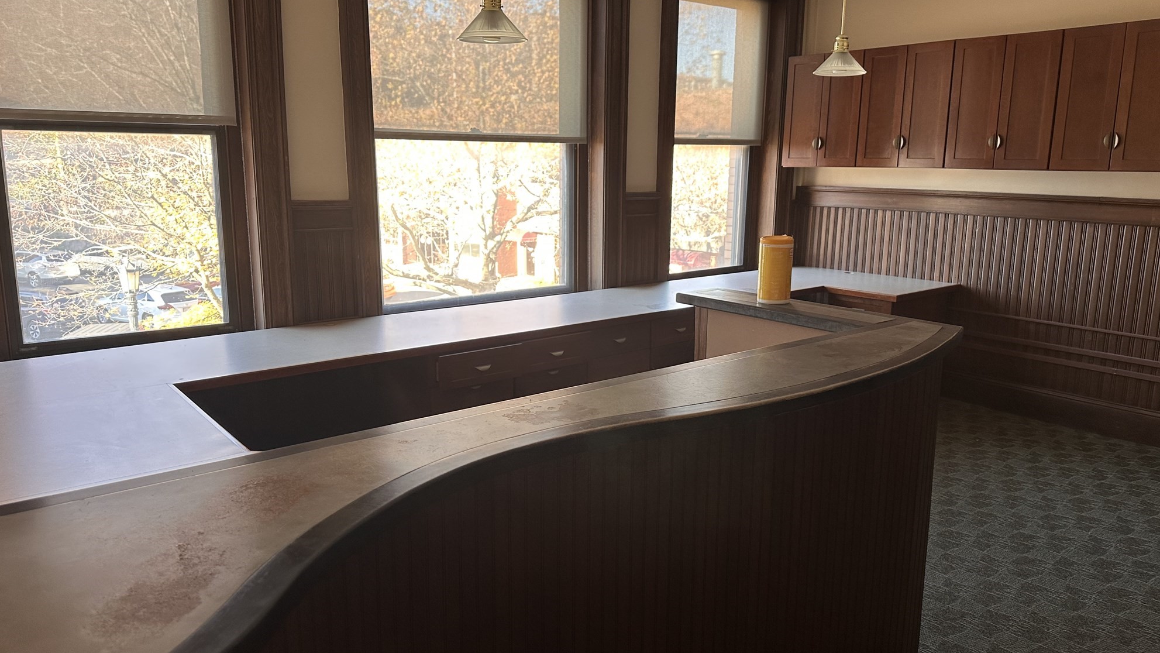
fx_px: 831
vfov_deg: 42.9
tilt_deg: -13.2
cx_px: 580
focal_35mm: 27
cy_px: 322
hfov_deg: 69.9
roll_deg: -1.1
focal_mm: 6.86
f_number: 1.78
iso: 125
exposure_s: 1/121
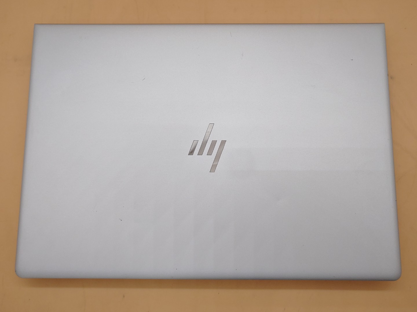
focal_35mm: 31
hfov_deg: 58.4
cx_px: 208
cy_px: 156
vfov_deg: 45.4
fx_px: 373
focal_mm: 4.36
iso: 50
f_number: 1.8
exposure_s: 1/202
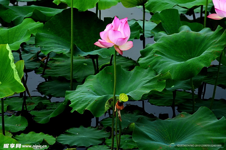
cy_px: 75
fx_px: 987
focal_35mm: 158
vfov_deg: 8.7
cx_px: 113
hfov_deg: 13.1
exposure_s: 1/250
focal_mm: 105
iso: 360
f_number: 10
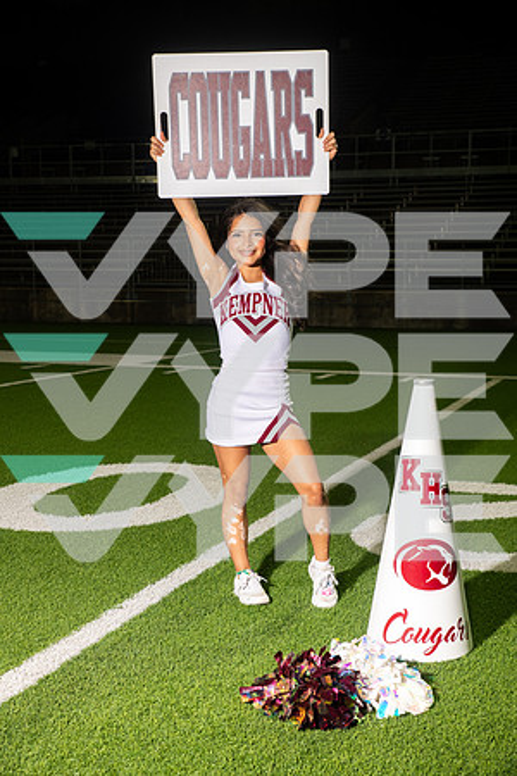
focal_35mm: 55
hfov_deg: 24.6
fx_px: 1185
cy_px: 388
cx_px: 258
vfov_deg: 36.2
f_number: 7.1
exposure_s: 1/400
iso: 1000
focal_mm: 55
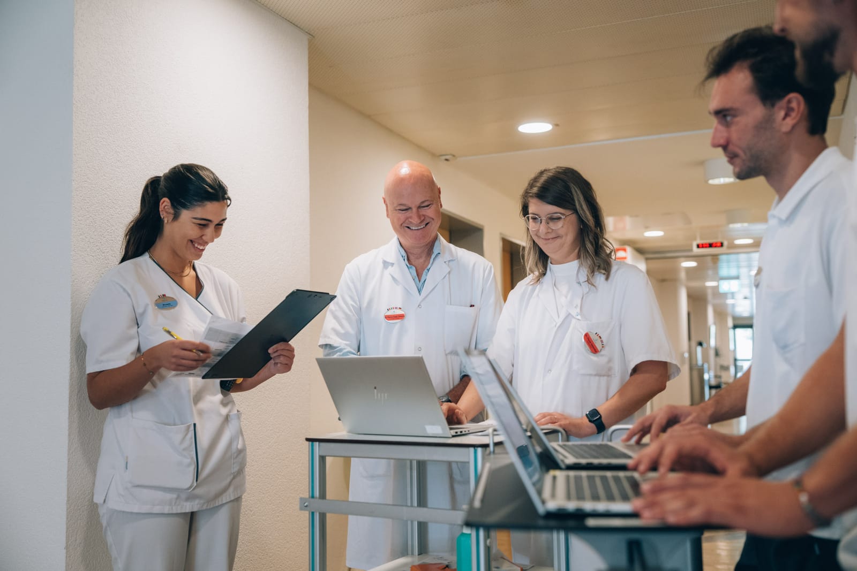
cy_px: 286
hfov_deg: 51.9
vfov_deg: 35.9
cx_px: 428
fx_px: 881
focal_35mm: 37
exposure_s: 1/320
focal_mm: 37
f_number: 2.5
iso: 1250
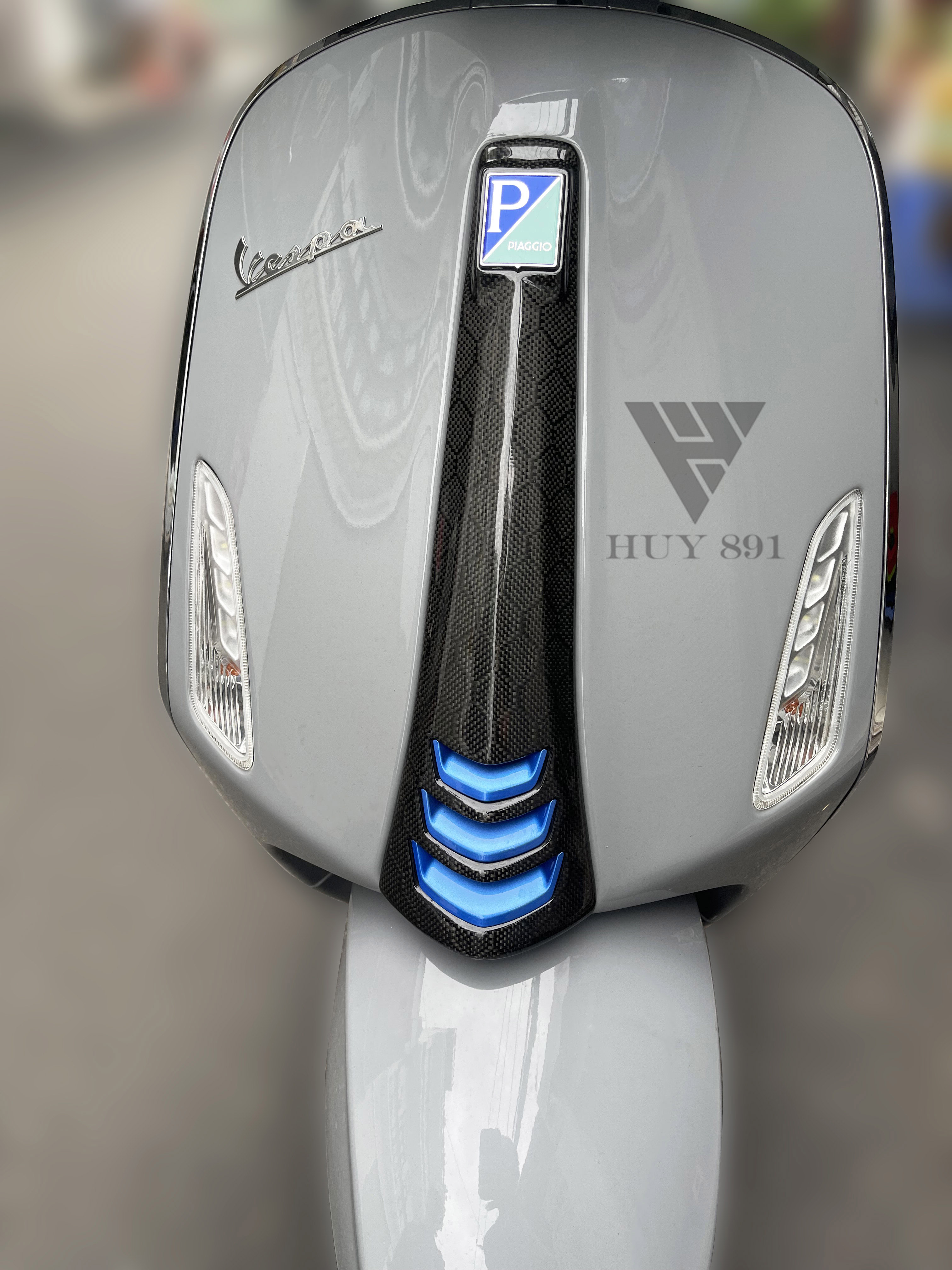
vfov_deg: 67.3
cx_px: 476
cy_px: 635
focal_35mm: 26
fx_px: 953
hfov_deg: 53.1
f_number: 1.6
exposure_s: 1/207
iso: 32
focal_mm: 5.1
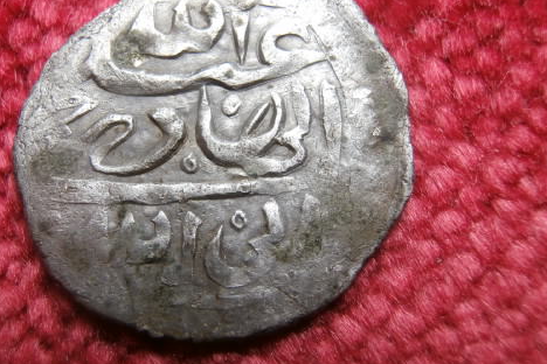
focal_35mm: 54
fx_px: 820
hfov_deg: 36.6
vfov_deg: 25.1
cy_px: 183
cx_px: 201
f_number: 3.9
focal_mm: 6.67
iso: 100
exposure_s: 1/125
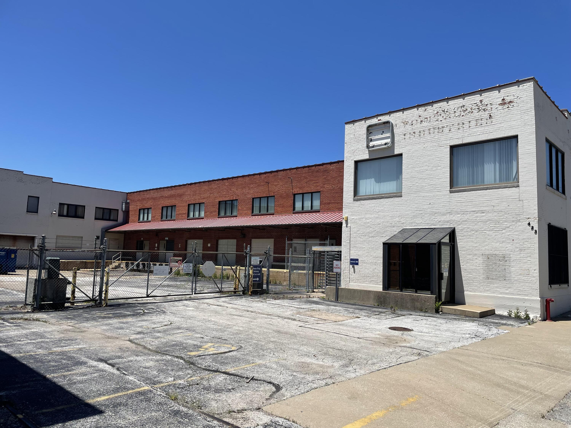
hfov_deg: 67.3
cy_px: 214
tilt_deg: +4.2
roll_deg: -2.5
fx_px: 429
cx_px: 286
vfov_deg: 53.1
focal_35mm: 26
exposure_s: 1/4831
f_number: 1.6
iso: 32
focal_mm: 4.2
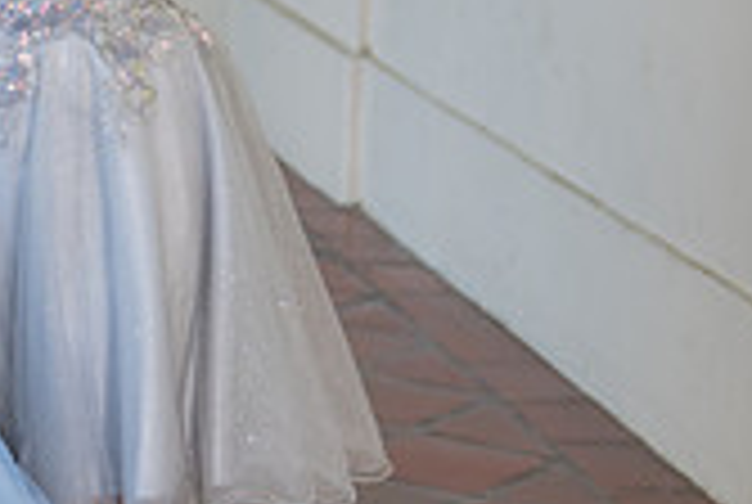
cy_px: 10
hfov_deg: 11.6
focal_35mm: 160
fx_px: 3348
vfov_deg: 8.6
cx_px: -696
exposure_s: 1/200
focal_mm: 34
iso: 200
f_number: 3.2
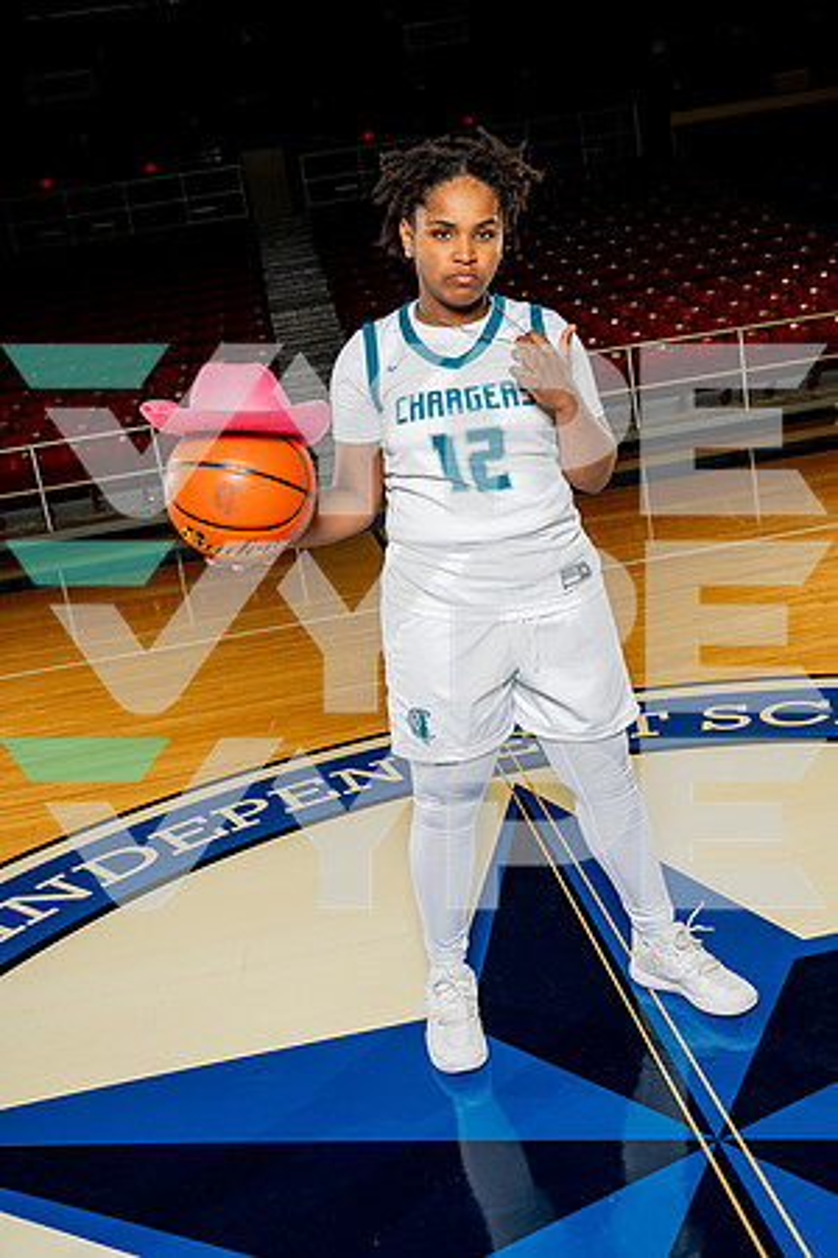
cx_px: 419
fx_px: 1152
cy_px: 629
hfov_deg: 40.0
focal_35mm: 33
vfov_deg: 57.2
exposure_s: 1/250
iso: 640
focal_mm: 33
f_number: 5.6
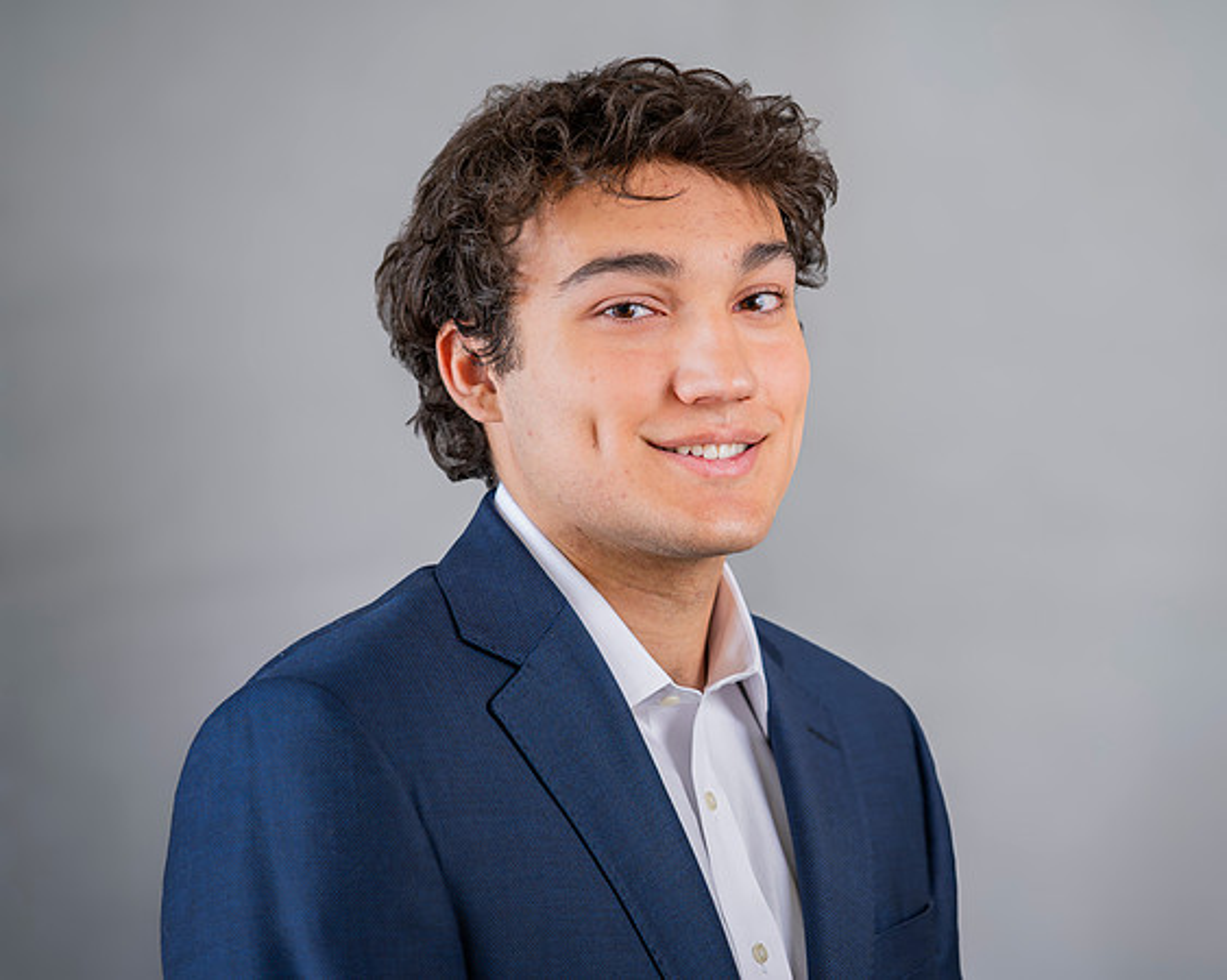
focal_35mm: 120
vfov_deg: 12.9
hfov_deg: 16.1
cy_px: 460
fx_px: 4341
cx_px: 782
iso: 800
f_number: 2.8
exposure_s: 1/100
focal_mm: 100
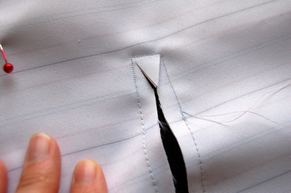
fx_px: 424
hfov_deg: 37.9
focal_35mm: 52
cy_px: 96
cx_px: 146
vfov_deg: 25.7
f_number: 5.6
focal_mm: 35
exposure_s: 1/125
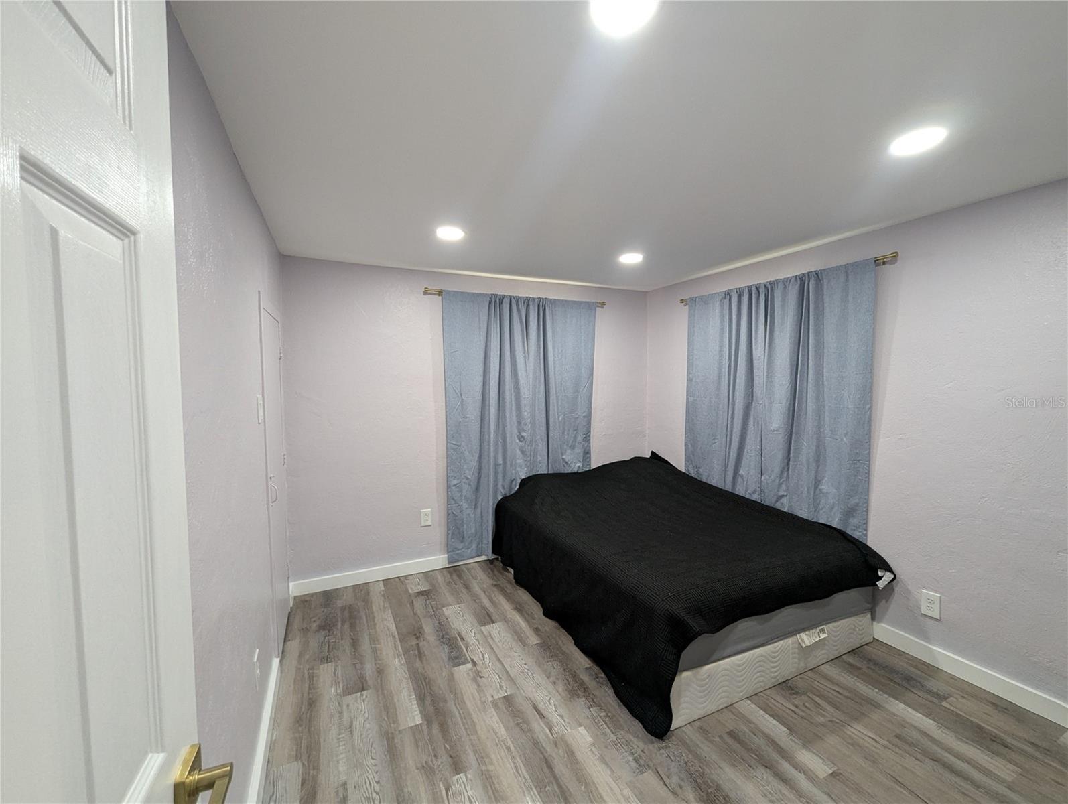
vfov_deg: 90.1
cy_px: 402
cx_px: 534
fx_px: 402
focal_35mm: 13
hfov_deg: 106.1
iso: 60
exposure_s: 1/23.8
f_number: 2.2
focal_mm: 1.95
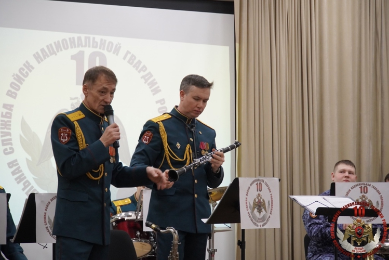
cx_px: 194
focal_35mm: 135
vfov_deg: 10.2
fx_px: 1459
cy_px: 130
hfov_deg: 15.2
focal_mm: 90
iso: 2000
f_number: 5.6
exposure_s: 1/160
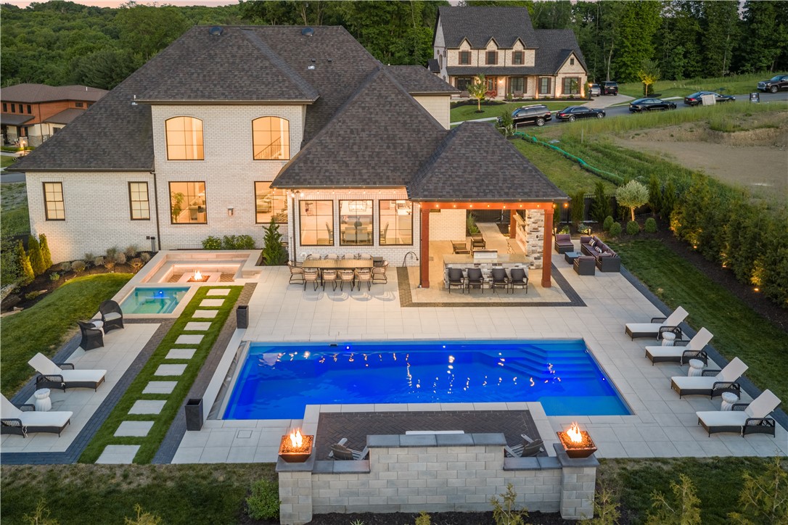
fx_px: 613
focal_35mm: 28
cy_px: 262
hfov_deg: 65.5
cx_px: 394
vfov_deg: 46.4
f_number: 2
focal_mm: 14.4
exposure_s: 1/15
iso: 500
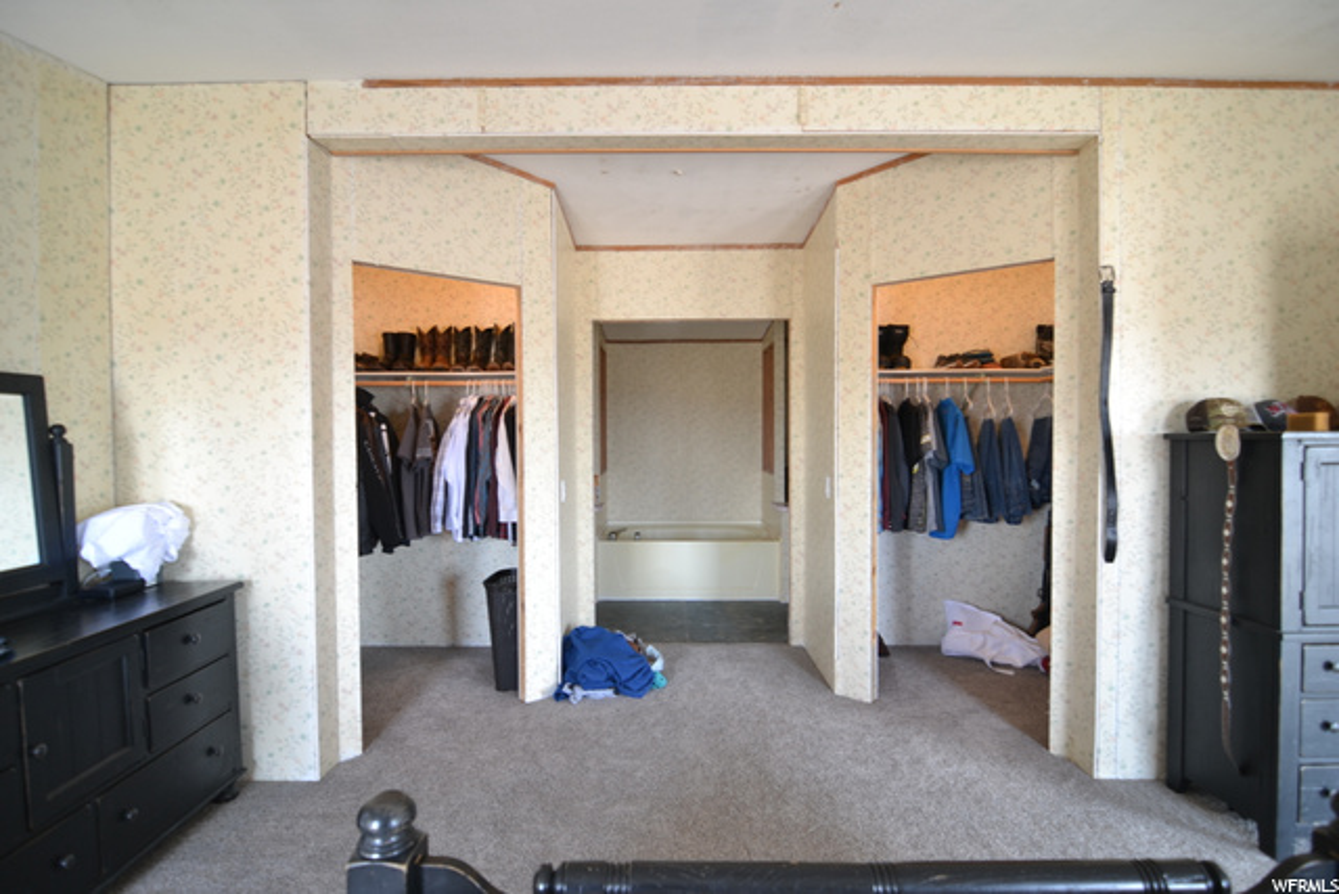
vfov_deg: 69.7
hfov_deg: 92.4
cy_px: 447
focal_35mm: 17
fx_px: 642
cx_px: 670
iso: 100
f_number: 2.8
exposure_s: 1/15
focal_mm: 11.5
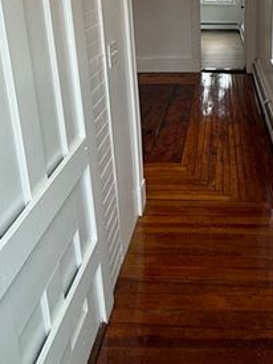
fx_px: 358
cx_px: 216
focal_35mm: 34
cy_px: 47
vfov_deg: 49.1
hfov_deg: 40.2
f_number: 2.2
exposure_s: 1/120
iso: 50
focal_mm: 2.22
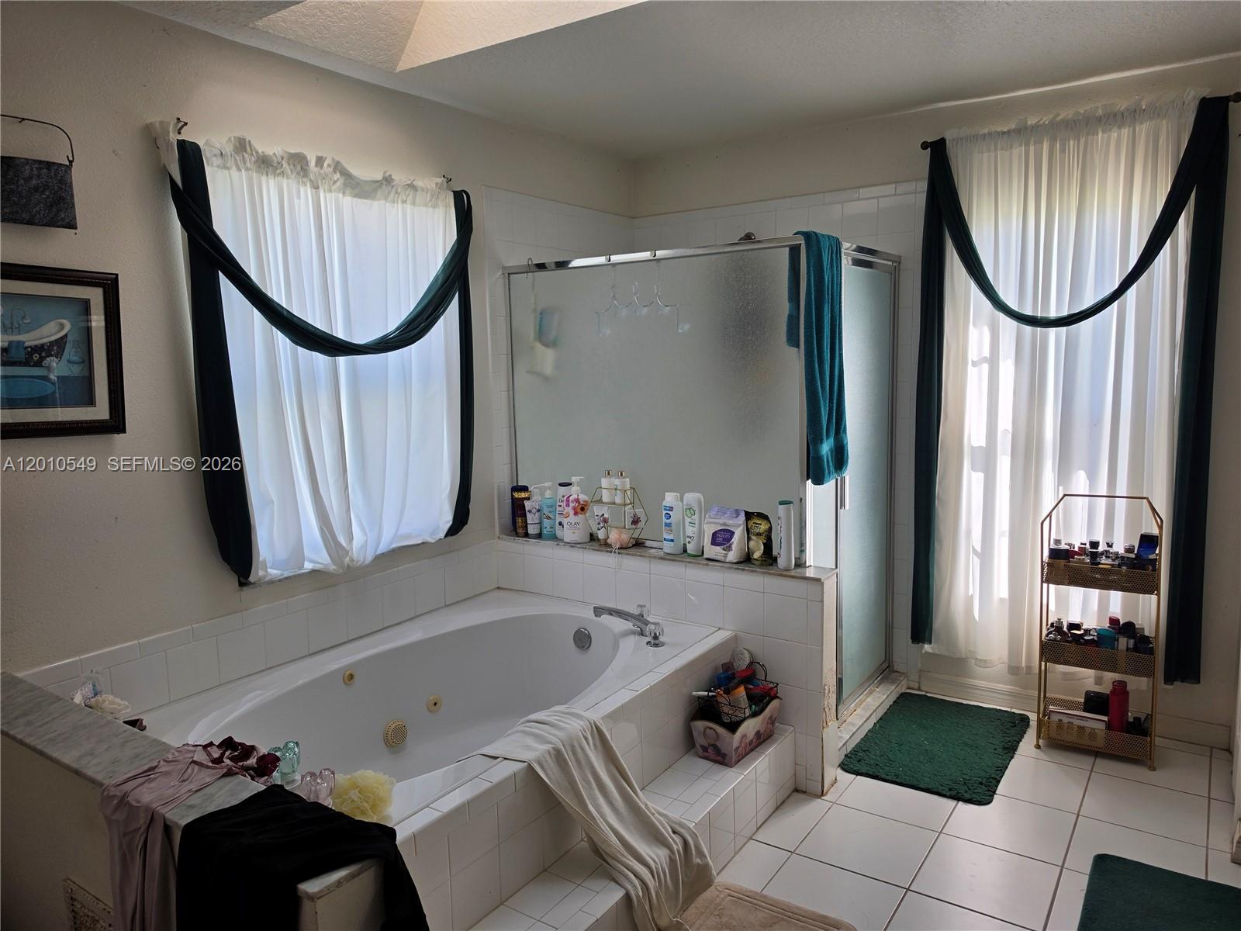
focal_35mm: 23
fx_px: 825
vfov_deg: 58.9
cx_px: 620
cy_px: 466
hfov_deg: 73.9
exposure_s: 1/359
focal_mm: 6.5
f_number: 1.4
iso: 25
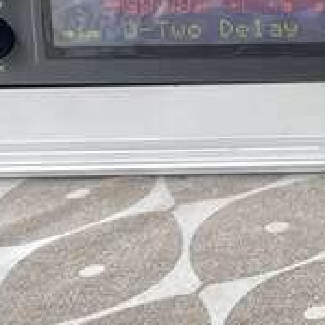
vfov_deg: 11.9
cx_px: 583
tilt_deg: -11.3
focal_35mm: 139
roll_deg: +1.0
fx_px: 1476
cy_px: -194
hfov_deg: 11.6
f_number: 1.6
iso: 40
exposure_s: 1/121
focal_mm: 4.2
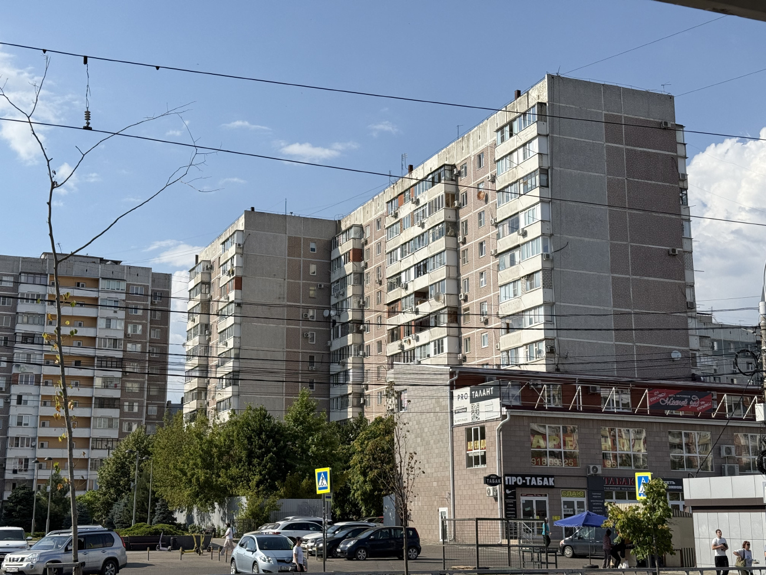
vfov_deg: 30.3
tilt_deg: +12.9
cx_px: 383
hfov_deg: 39.7
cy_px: 288
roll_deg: -0.4
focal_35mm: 48
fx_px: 1062
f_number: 1.78
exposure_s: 1/7143
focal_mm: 6.76
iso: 64
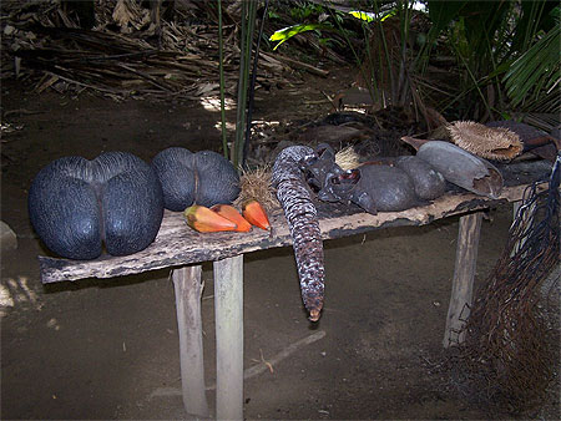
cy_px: 210
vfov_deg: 37.8
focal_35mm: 38
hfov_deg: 49.0
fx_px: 616
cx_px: 280
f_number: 2.8
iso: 140
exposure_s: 1/60
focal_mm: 6.3
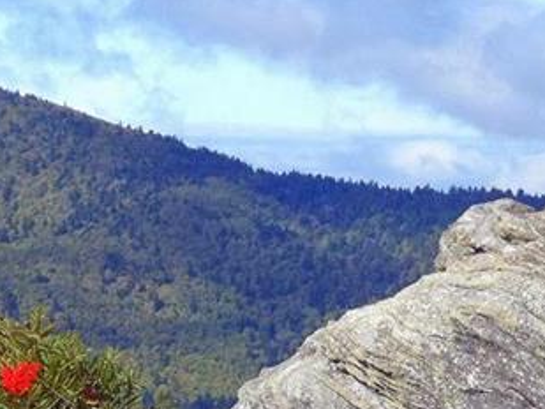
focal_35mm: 317
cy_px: 456
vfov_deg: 4.7
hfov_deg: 6.2
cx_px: 270
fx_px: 4993
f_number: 16
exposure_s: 1/160
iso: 400
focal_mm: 25
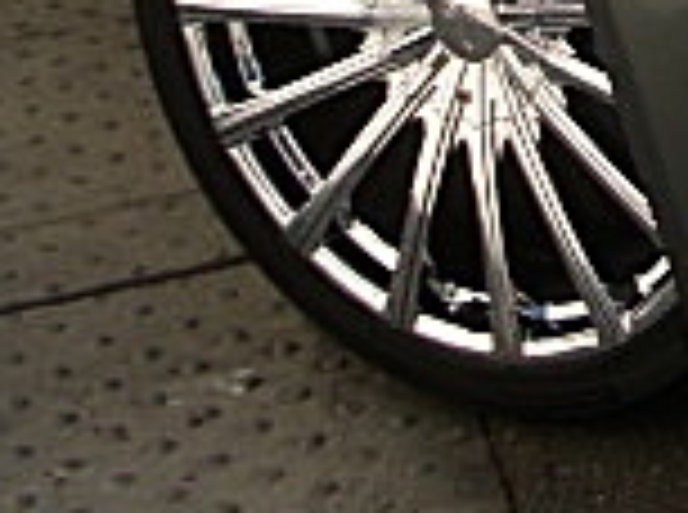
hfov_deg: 12.8
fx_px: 2994
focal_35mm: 151
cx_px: 850
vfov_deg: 9.3
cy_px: -459
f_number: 2.8
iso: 50
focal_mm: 6.3
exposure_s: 1/500
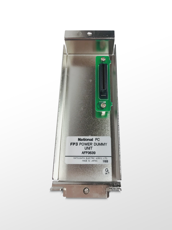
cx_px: 86
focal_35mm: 28
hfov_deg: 49.7
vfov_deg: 63.4
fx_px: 186
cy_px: 115
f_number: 1.8
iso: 32
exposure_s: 1/120
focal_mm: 3.99
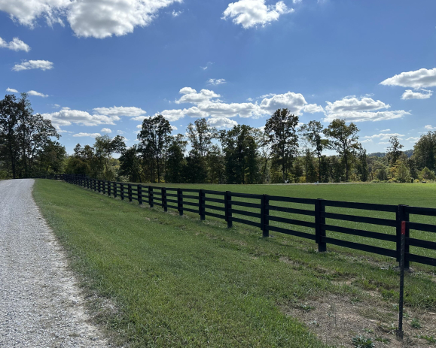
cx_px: 203
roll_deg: +1.8
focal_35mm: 27
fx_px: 348
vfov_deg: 53.1
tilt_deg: -0.2
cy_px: 183
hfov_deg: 64.0
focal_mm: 6.86
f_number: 1.78
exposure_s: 1/7042
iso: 80
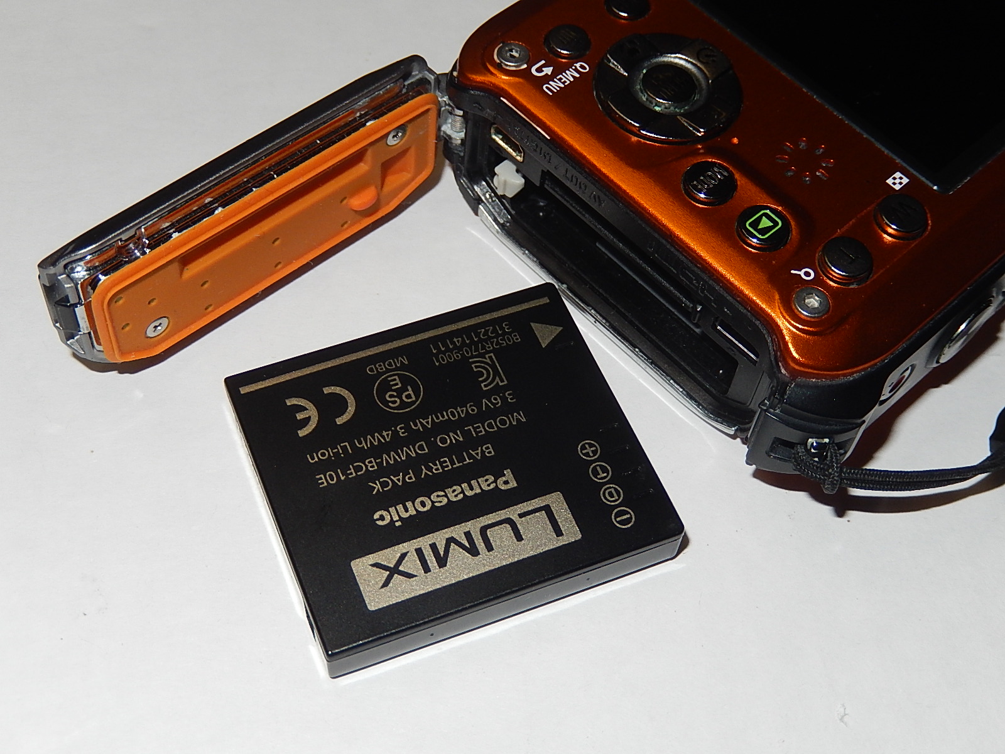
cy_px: 377
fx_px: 1481
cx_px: 502
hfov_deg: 37.5
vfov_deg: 28.6
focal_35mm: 51
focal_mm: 9.2
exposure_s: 1/30
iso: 200
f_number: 9
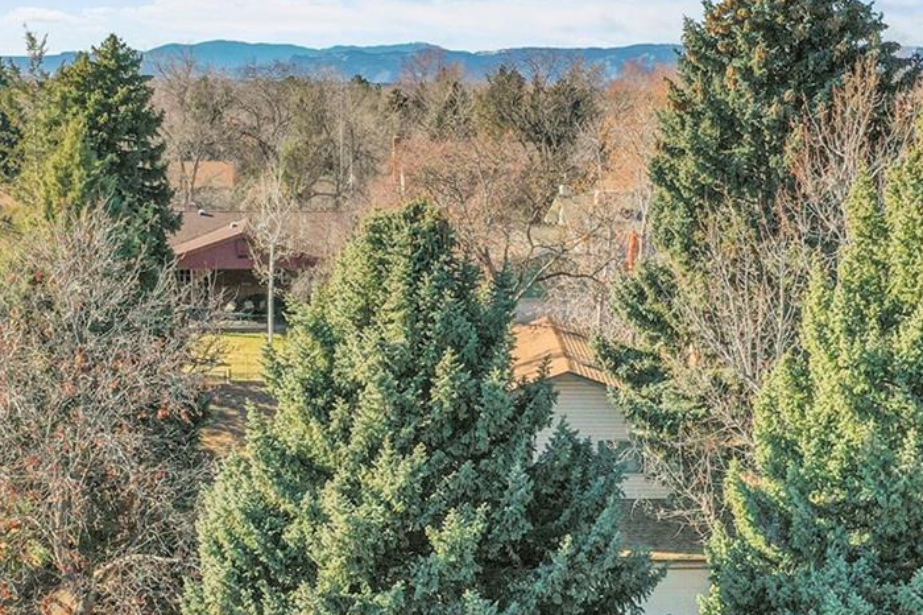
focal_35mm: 64
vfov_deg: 21.1
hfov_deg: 31.4
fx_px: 1640
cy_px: 436
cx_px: 510
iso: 100
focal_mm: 10.26
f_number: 6.3
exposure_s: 1/500
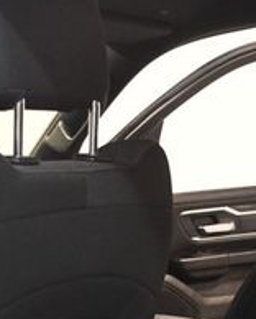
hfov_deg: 14.7
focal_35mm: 105
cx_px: 190
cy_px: 306
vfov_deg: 17.9
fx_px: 991
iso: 3200
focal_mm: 23
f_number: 3.8
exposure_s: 1/60
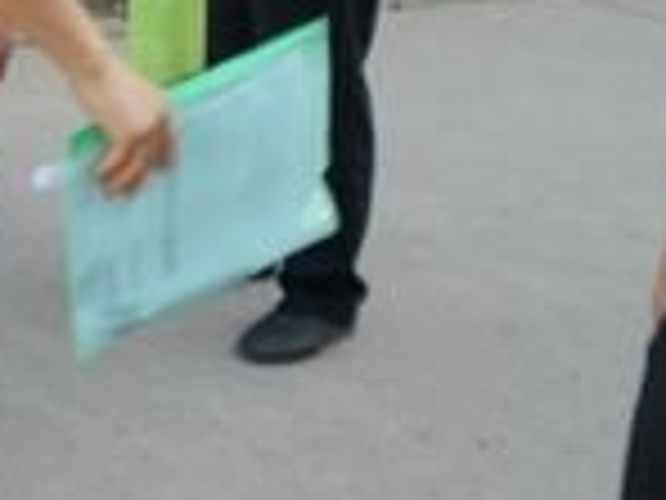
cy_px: -97
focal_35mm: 91
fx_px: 1751
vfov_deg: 15.6
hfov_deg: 19.8
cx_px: -202
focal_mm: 5.8
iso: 80
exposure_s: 1/80
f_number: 3.6
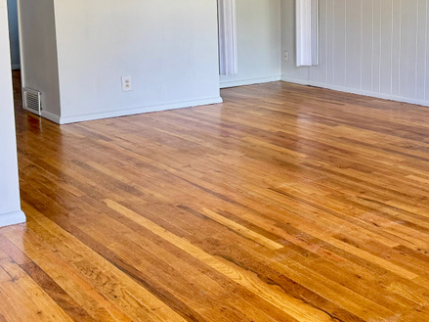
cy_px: 75
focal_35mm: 56
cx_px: 309
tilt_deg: -8.9
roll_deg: -0.3
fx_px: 694
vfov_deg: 25.7
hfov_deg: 33.8
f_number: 1.78
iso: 200
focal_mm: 6.76
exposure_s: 1/99
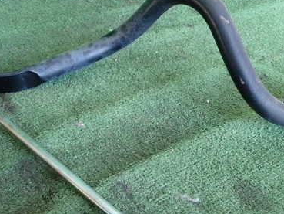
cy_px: 138
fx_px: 427
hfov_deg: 36.8
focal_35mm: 52
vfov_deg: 27.9
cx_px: 142
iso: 500
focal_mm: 5.79
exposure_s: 1/125
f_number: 2.4
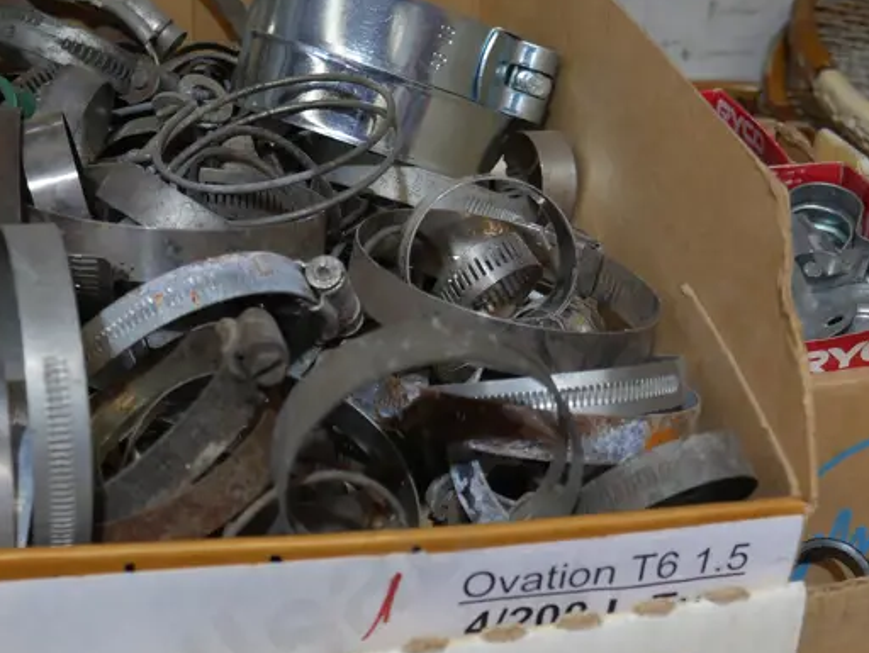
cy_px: 528
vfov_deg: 22.6
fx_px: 1608
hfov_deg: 30.2
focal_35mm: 64
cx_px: 448
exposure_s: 1/60
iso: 200
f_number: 3.6
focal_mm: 16
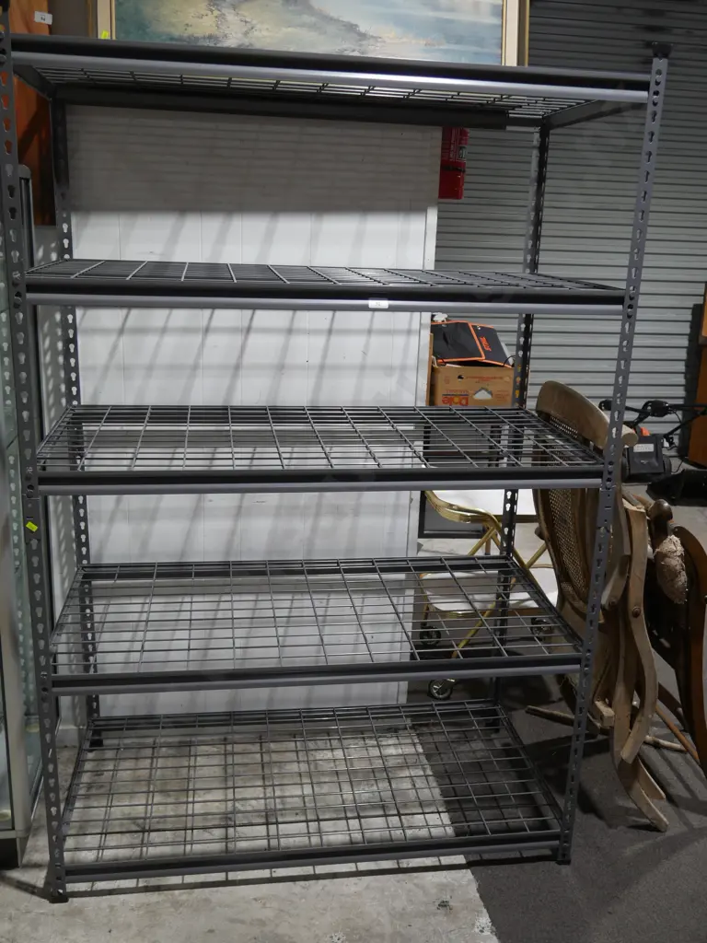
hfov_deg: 46.8
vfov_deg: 60.0
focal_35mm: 30
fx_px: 817
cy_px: 472
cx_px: 354
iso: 200
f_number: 3.6
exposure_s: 1/60
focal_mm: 15
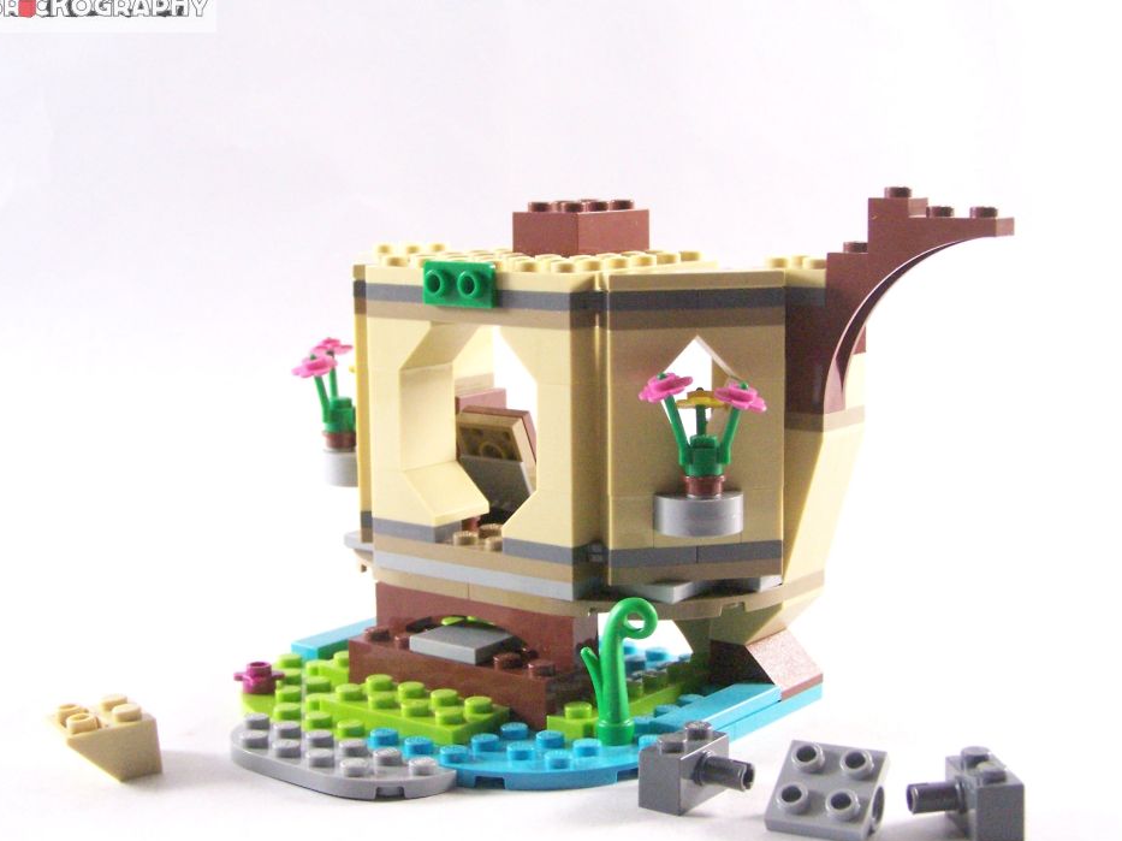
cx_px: 580
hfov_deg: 34.4
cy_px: 404
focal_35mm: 56
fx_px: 1814
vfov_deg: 26.1
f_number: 4
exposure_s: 1/60
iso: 400
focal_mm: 8.5
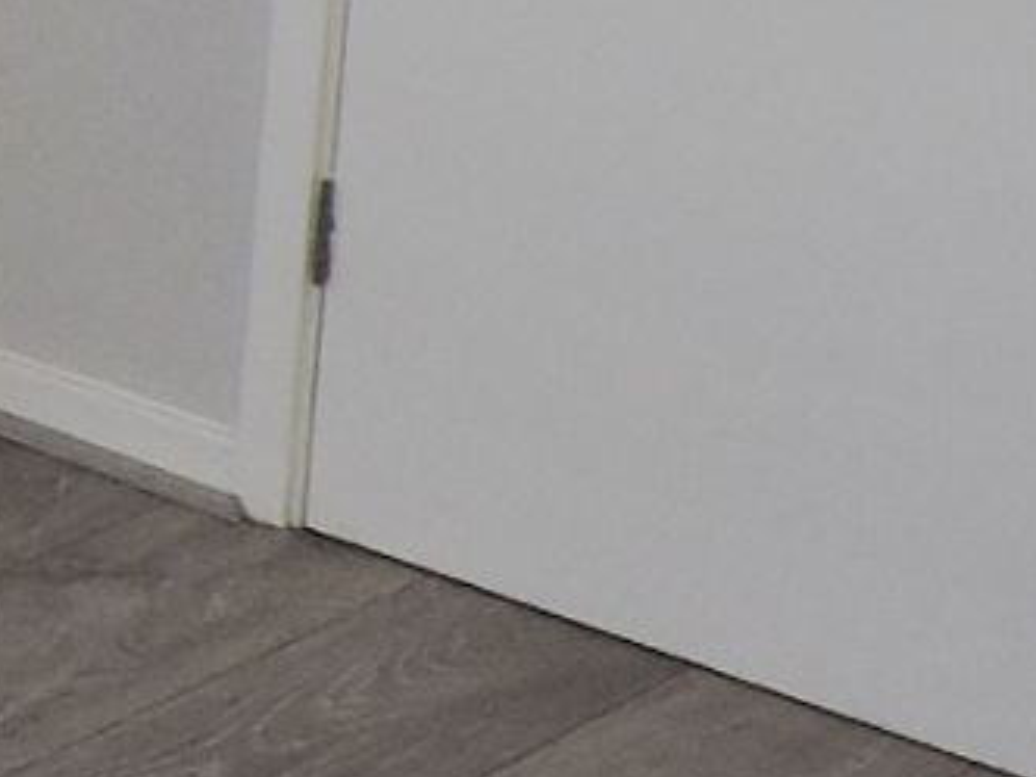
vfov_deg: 9.4
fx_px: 4429
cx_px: -1819
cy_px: -755
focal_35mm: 148
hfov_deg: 10.5
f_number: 3
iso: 100
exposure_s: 1/200
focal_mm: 4.3
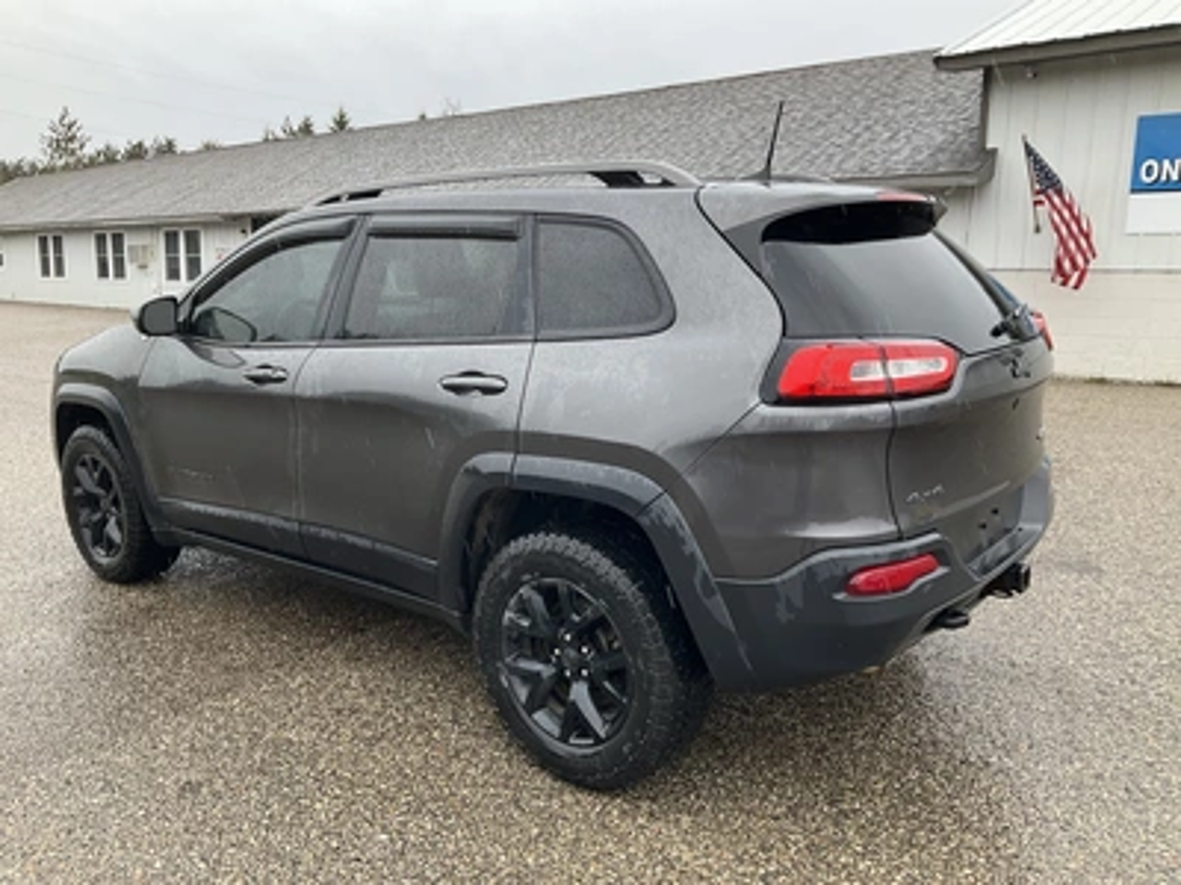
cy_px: 442
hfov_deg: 61.7
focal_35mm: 29
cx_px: 590
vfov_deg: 48.2
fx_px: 989
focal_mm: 3
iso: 25
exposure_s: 1/122
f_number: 1.8
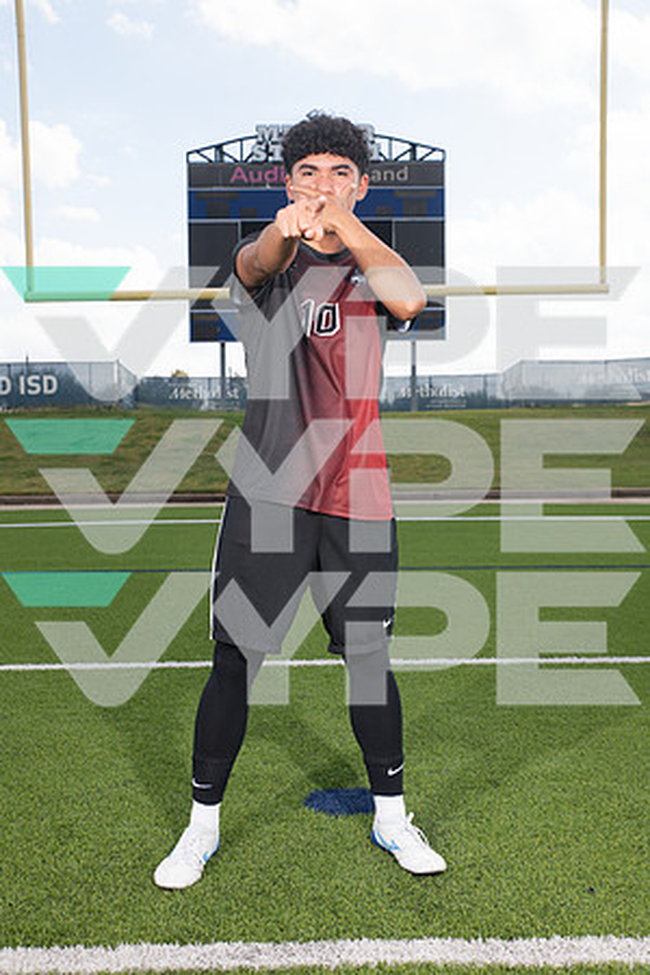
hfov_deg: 33.4
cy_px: 488
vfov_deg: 48.5
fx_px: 1083
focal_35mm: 40
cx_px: 325
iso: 125
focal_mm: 40
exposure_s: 1/320
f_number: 7.1
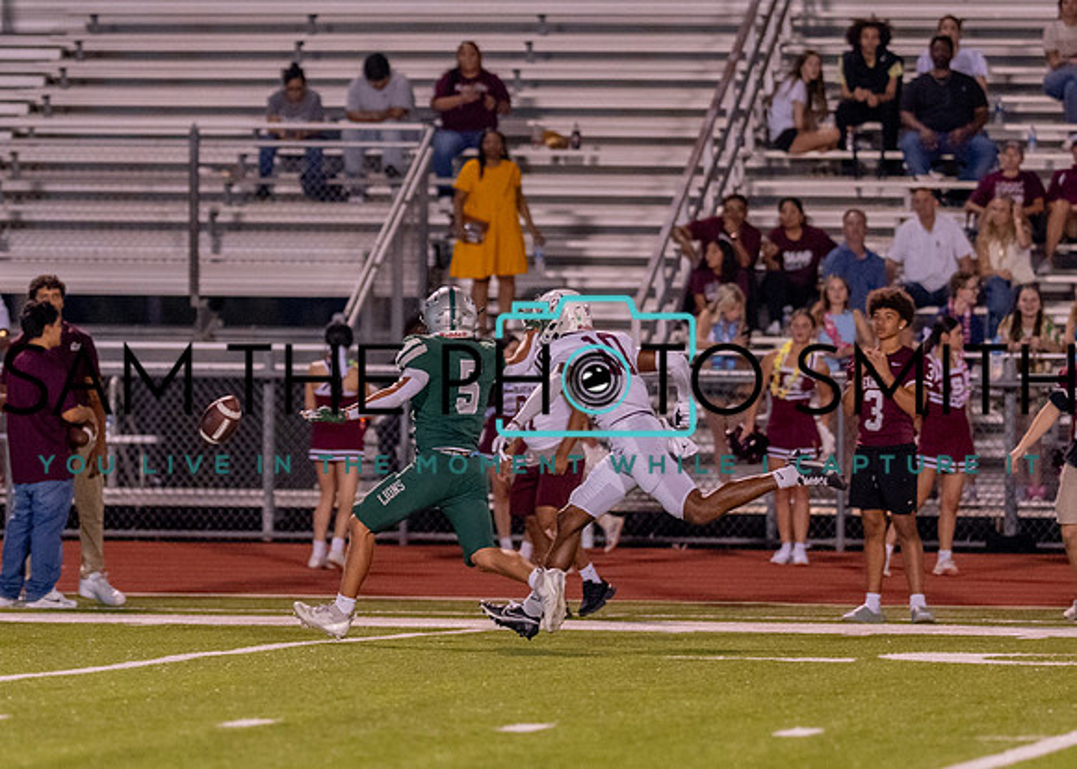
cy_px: 249
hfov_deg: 6.0
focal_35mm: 335
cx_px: 403
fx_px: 10255
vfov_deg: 4.3
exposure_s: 1/1000
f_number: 1.8
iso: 1600
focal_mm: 135
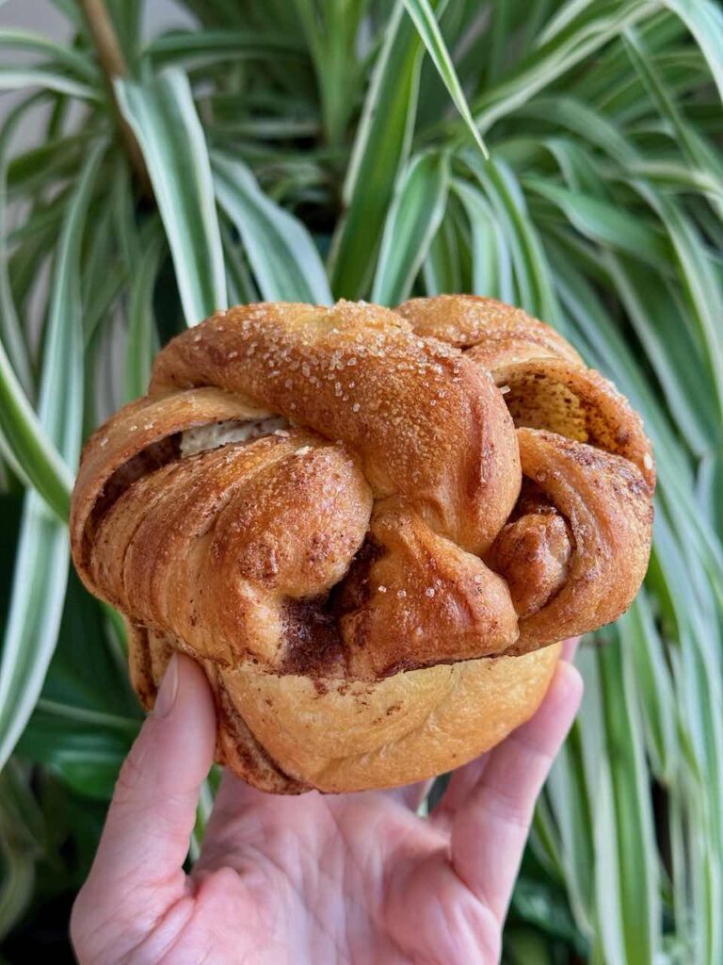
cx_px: 362
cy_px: 482
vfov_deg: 39.7
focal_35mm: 48
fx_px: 1337
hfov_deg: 30.3
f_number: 1.78
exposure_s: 1/81
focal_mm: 6.76
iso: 100
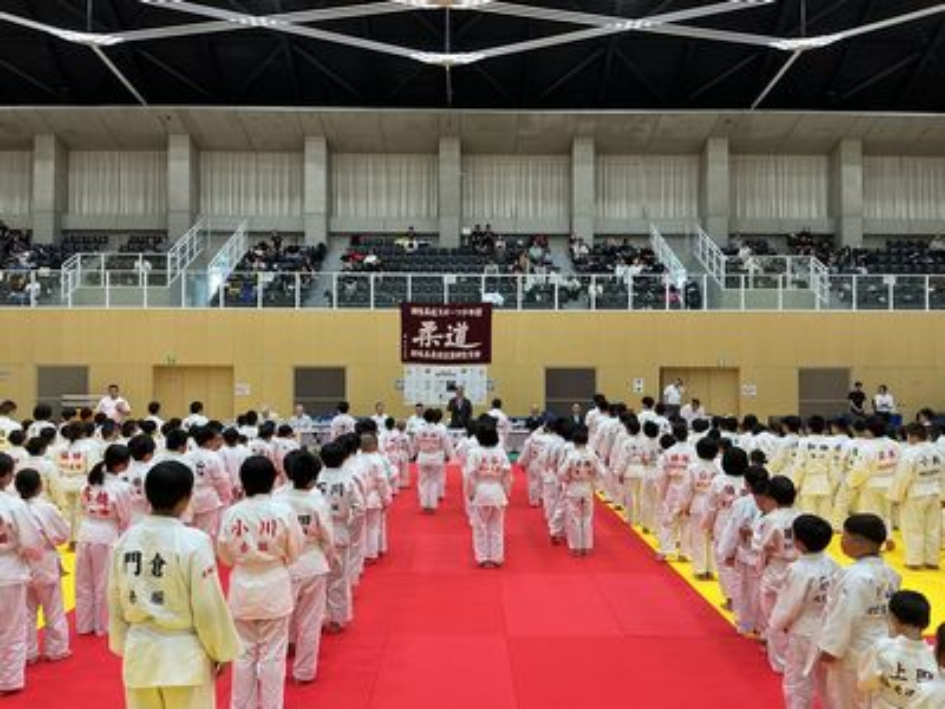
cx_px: 472
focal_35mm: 29
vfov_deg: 48.2
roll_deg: -0.7
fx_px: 792
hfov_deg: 61.7
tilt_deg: +0.0
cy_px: 354
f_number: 1.8
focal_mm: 3
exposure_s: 1/60
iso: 50
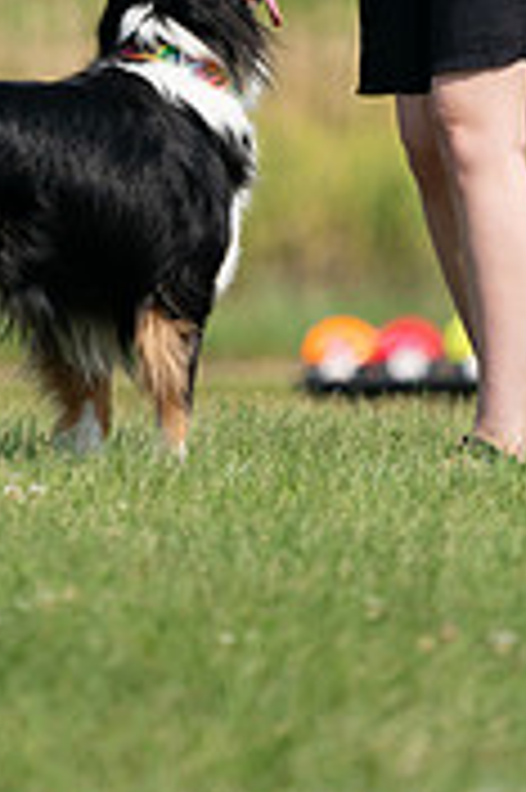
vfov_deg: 2.2
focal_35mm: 940
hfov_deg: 1.5
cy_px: -216
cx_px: 135
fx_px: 20641
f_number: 6.3
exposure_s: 1/4000
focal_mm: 368
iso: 1000
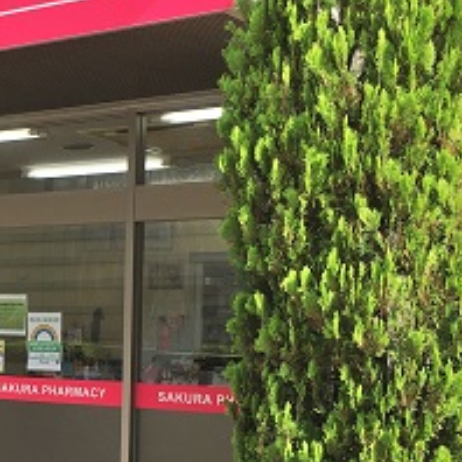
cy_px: 245
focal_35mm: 62
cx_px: -77
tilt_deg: +0.2
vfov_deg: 27.7
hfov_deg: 25.2
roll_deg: -3.8
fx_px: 936
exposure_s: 1/705
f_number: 2.2
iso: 25
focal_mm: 4.15
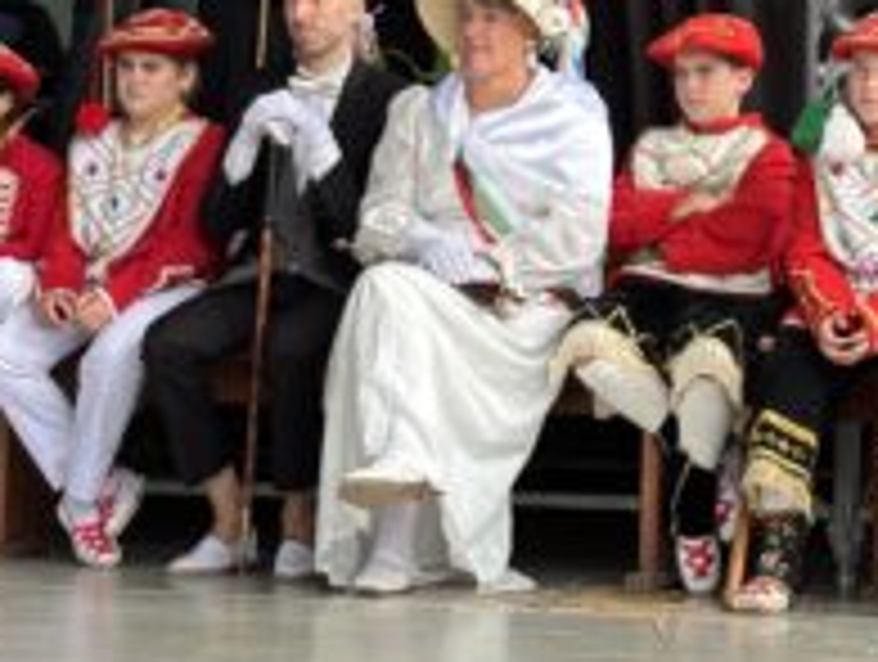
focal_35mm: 133
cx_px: 734
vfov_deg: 11.0
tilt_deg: +7.3
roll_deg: -1.7
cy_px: -92
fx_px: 3380
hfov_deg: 14.7
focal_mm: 5.96
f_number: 1.6
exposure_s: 1/373
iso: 32
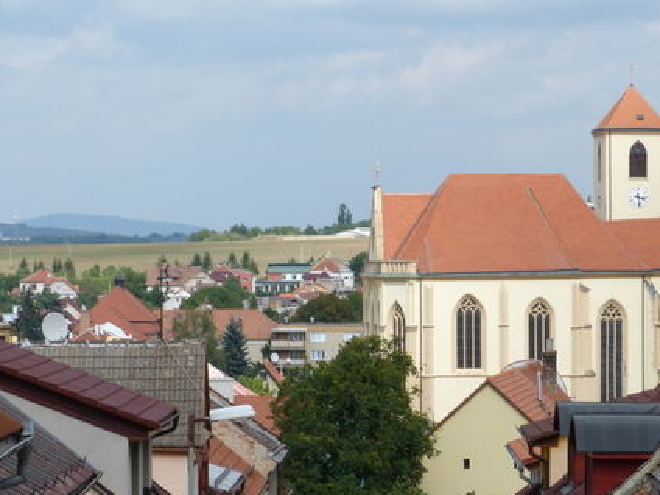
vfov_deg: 8.1
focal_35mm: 184
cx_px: 469
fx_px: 3508
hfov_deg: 10.7
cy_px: 325
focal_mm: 21.9
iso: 80
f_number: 5.6
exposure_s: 1/250
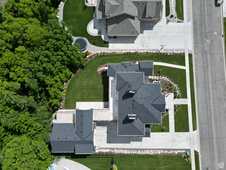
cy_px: 85
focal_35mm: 24
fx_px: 157
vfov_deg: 56.8
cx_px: 113
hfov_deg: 71.6
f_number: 1.7
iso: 150
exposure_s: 1/4000
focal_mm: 6.72
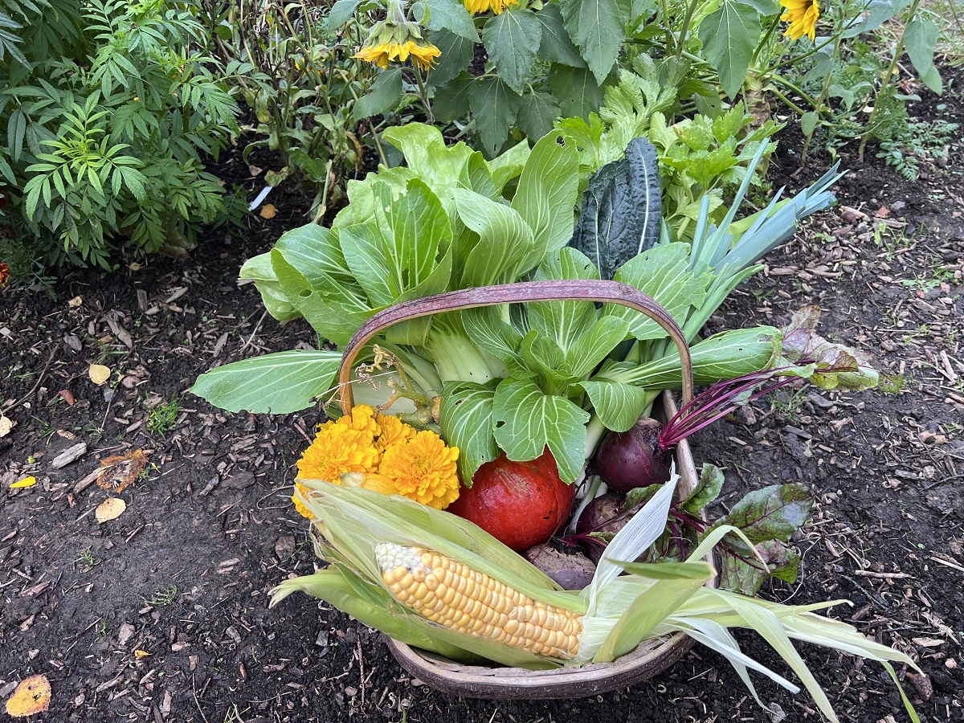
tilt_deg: -45.3
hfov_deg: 67.3
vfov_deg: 53.1
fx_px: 724
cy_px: 362
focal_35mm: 26
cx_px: 482
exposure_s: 1/404
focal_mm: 5.7
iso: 50
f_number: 1.5
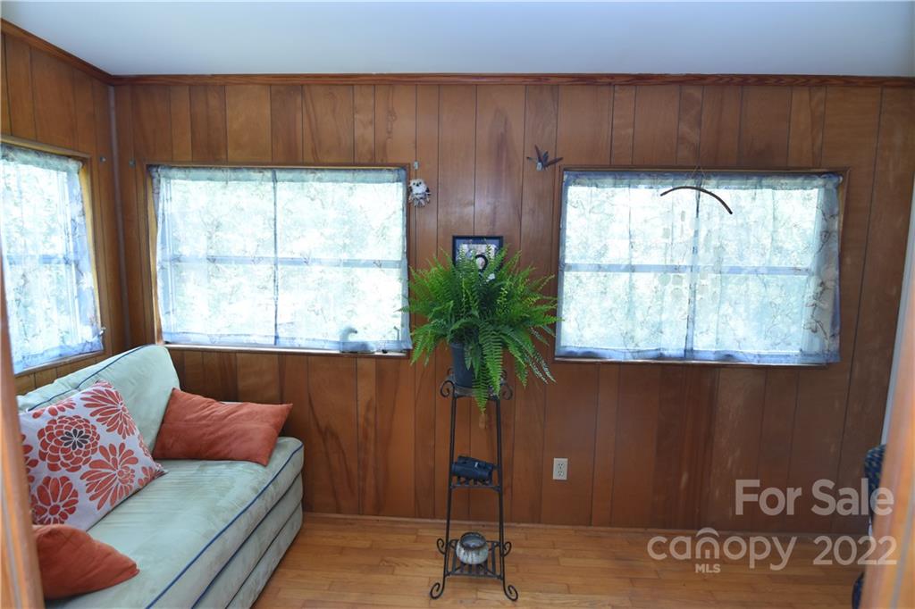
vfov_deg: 69.6
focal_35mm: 17
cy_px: 304
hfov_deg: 92.5
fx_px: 438
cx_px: 458
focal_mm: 11.5
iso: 400
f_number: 4
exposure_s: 1/60
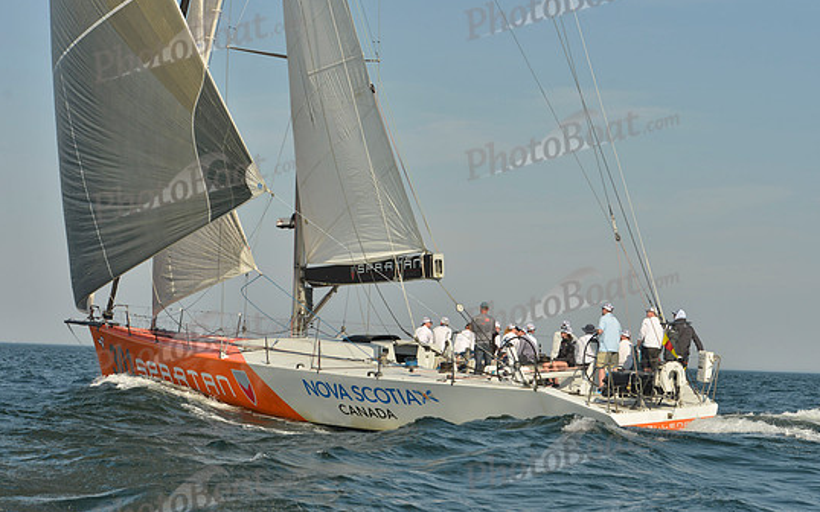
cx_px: 387
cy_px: 242
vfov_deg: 16.9
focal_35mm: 77
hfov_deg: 26.8
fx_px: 1720
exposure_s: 1/1000
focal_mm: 70
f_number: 8
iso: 200
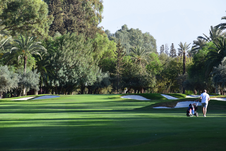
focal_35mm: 240
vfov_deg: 5.7
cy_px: 76
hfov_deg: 8.6
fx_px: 1507
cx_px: 113
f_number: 10
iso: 400
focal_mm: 160
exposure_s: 1/250
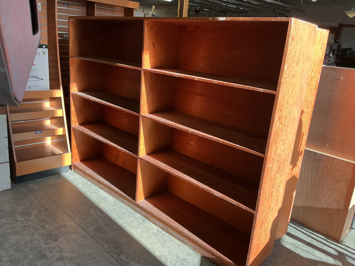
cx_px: 178
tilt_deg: -17.2
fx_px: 297
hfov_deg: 61.7
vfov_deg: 48.2
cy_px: 133
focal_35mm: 29
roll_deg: -4.3
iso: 16
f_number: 1.8
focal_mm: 3
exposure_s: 1/132
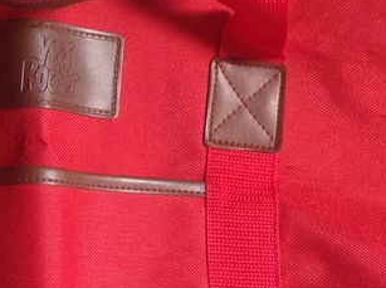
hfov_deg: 17.1
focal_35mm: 114
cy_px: 191
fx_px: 1269
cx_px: 53
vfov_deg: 12.9
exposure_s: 1/15
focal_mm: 4.28
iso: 125
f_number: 2.4
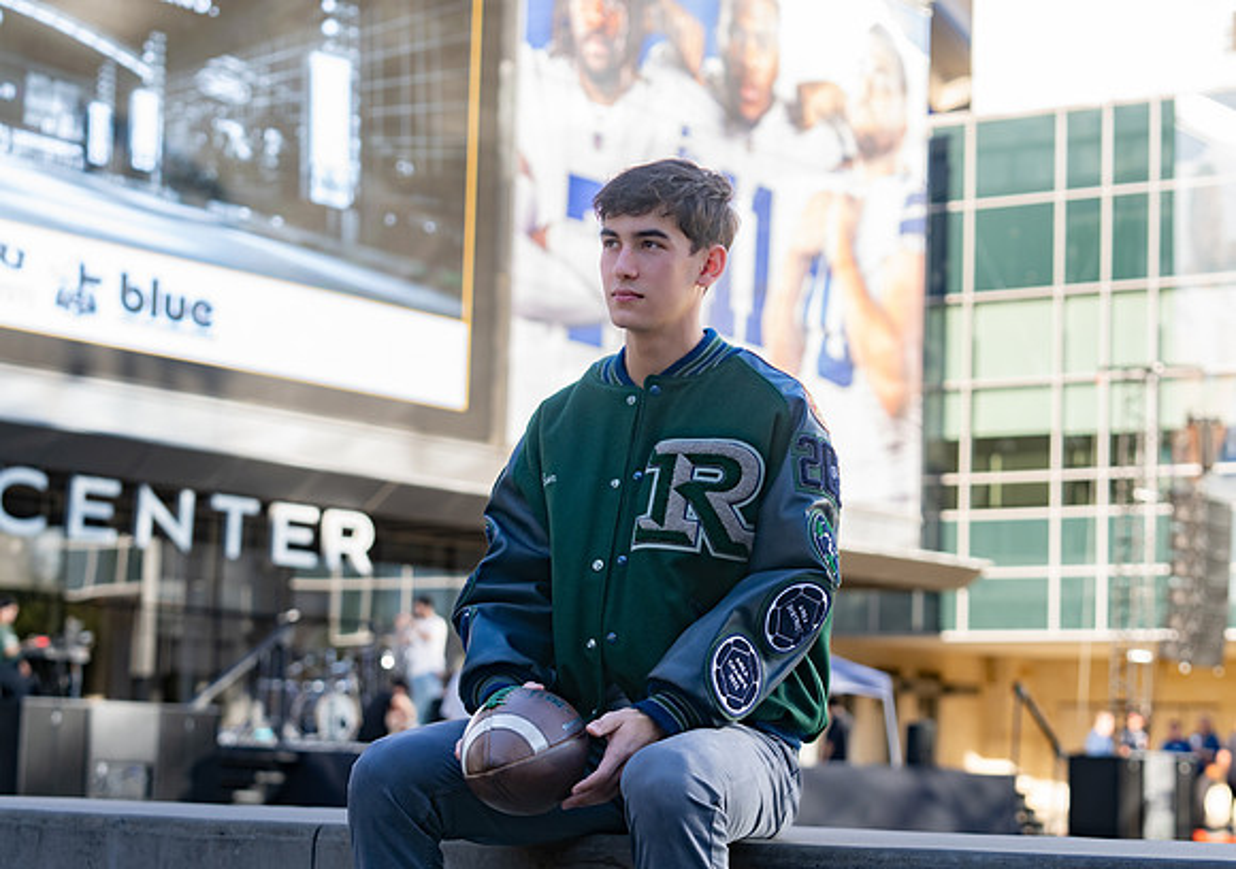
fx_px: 2805
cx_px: 670
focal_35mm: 80
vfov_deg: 17.6
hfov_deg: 24.8
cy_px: 455
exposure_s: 1/320
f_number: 4
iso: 200
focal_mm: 71
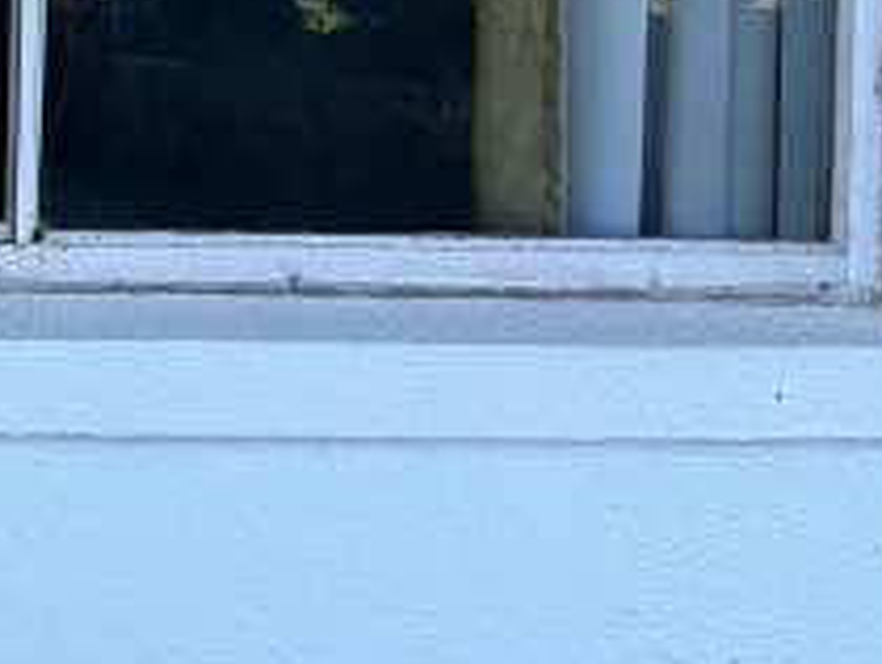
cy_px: -387
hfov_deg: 16.4
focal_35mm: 99
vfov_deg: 13.9
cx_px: -739
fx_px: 2525
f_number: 1.6
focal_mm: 5.96
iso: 50
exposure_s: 1/591
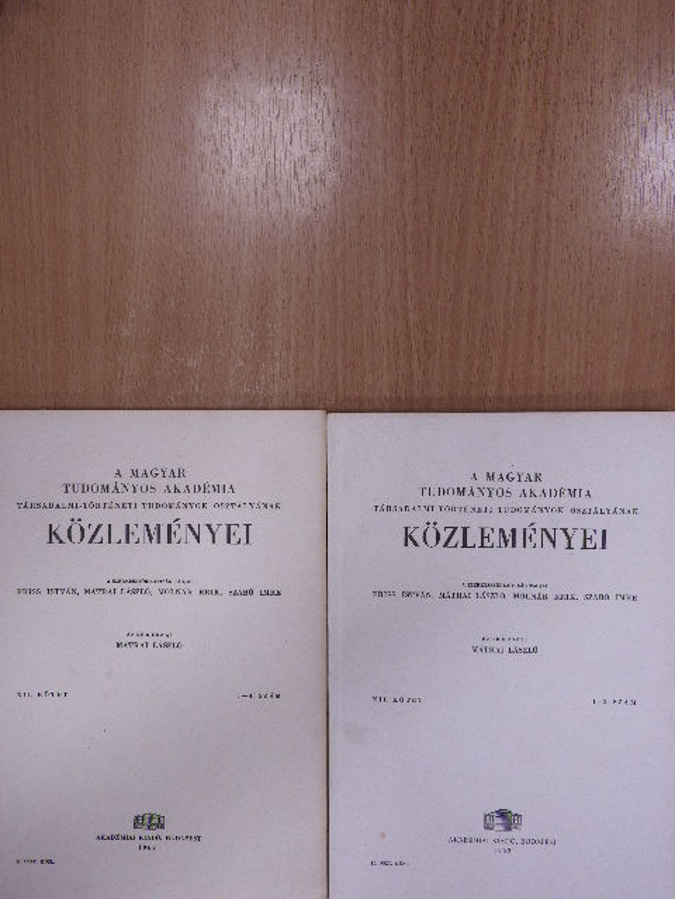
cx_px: 338
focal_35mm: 30
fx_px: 780
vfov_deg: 60.0
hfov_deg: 46.8
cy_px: 450
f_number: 3.5
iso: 125
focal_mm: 5.4
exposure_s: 1/60
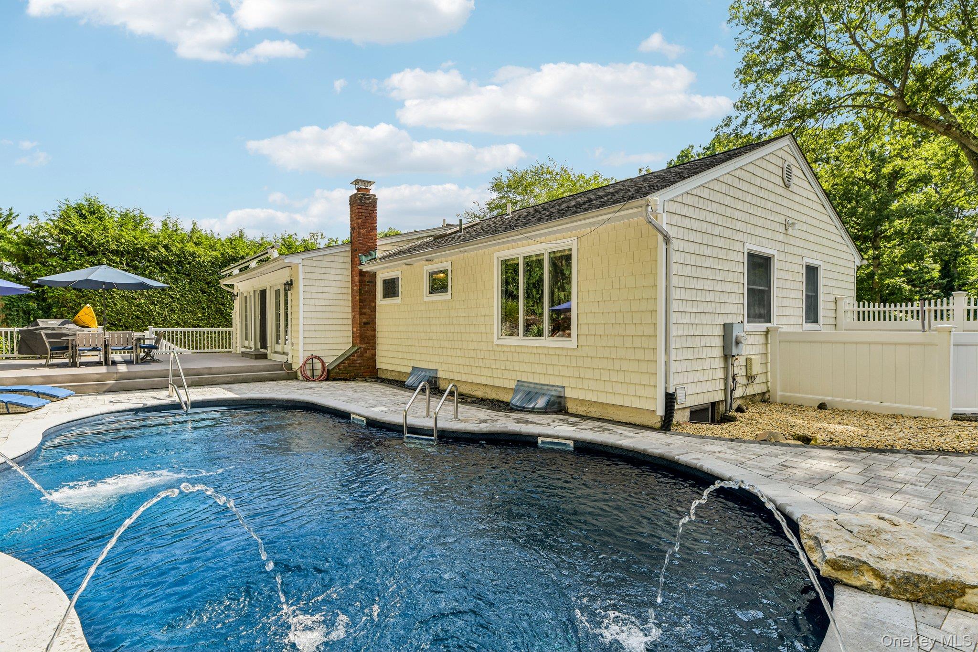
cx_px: 489
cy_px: 326
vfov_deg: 67.4
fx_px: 489
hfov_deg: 90.0
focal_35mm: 18
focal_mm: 18
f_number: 9
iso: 160
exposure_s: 1/160
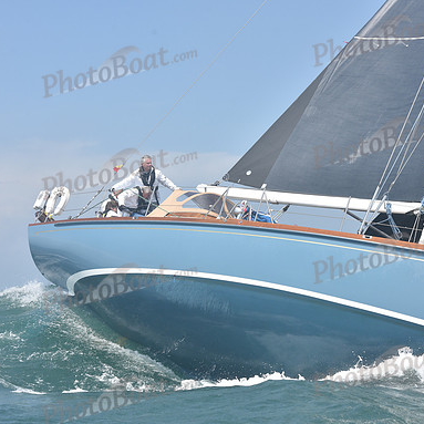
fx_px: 1247
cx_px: 256
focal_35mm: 90
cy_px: 213
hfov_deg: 19.3
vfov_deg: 19.3
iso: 320
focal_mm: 70
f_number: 9
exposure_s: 1/1000
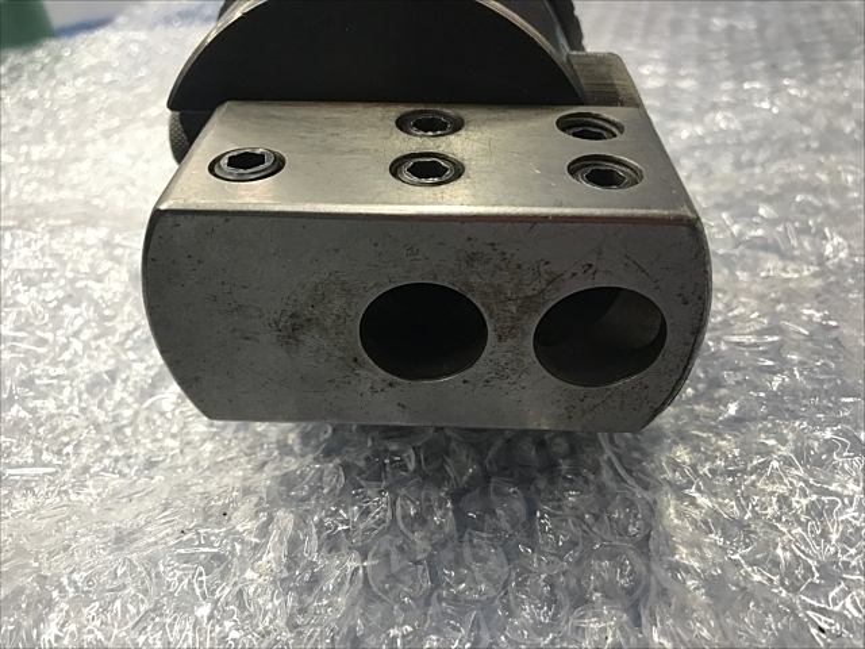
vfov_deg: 49.7
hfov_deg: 63.4
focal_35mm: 28
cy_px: 324
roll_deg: +8.3
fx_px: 700
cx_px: 432
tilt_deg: -36.2
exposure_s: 1/20
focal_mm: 3.99
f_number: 1.8
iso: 40
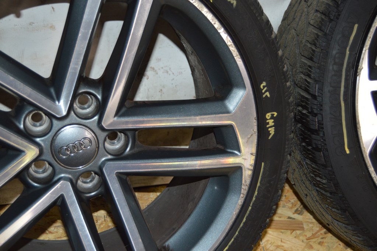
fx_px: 596
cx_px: 188
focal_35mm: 57
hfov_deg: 35.1
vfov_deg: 23.7
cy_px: 126
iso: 1250
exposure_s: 1/60
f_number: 4.8
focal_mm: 38
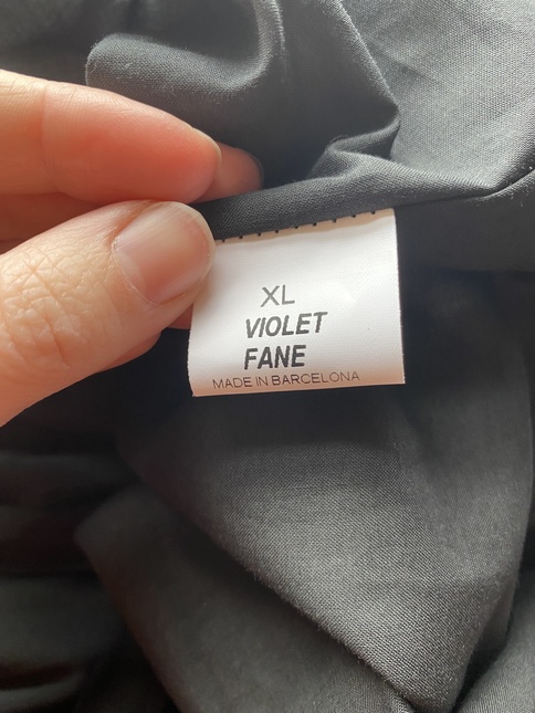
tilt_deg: -68.0
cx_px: 268
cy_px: 356
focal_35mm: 26
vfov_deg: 67.3
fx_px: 536
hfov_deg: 53.1
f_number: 1.8
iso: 100
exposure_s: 1/50
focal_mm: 4.25
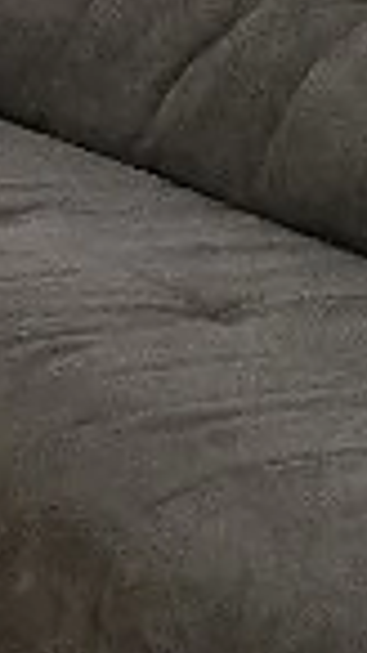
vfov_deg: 18.0
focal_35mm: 97
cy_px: -483
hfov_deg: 5.1
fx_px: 1680
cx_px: -1831
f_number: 2.2
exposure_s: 1/50
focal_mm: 2.2
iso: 250
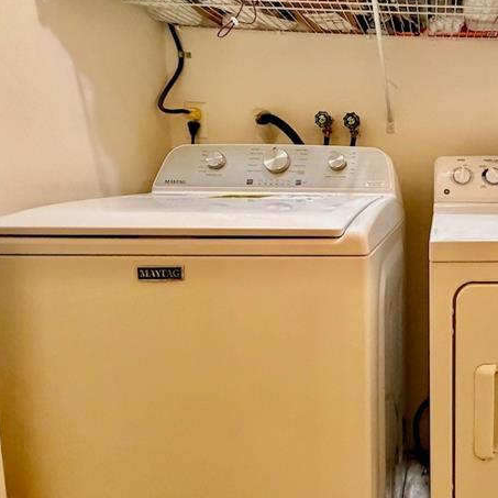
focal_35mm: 28
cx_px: 473
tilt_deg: -6.0
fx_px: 456
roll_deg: +0.0
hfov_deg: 49.2
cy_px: 225
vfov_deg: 57.2
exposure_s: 1/60
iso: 800
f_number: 2.2
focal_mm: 2.22
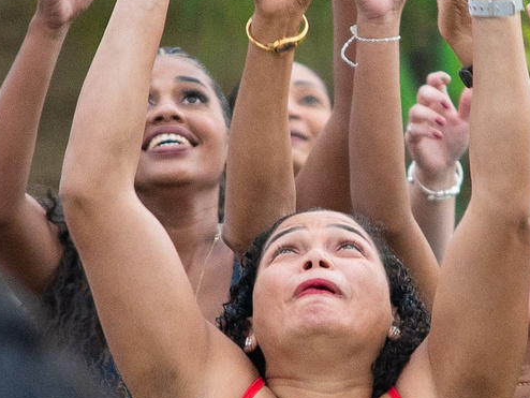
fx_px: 7184
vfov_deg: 3.2
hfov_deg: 4.2
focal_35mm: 469
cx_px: 395
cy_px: 174
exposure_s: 1/400
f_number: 1.7
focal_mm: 56
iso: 400
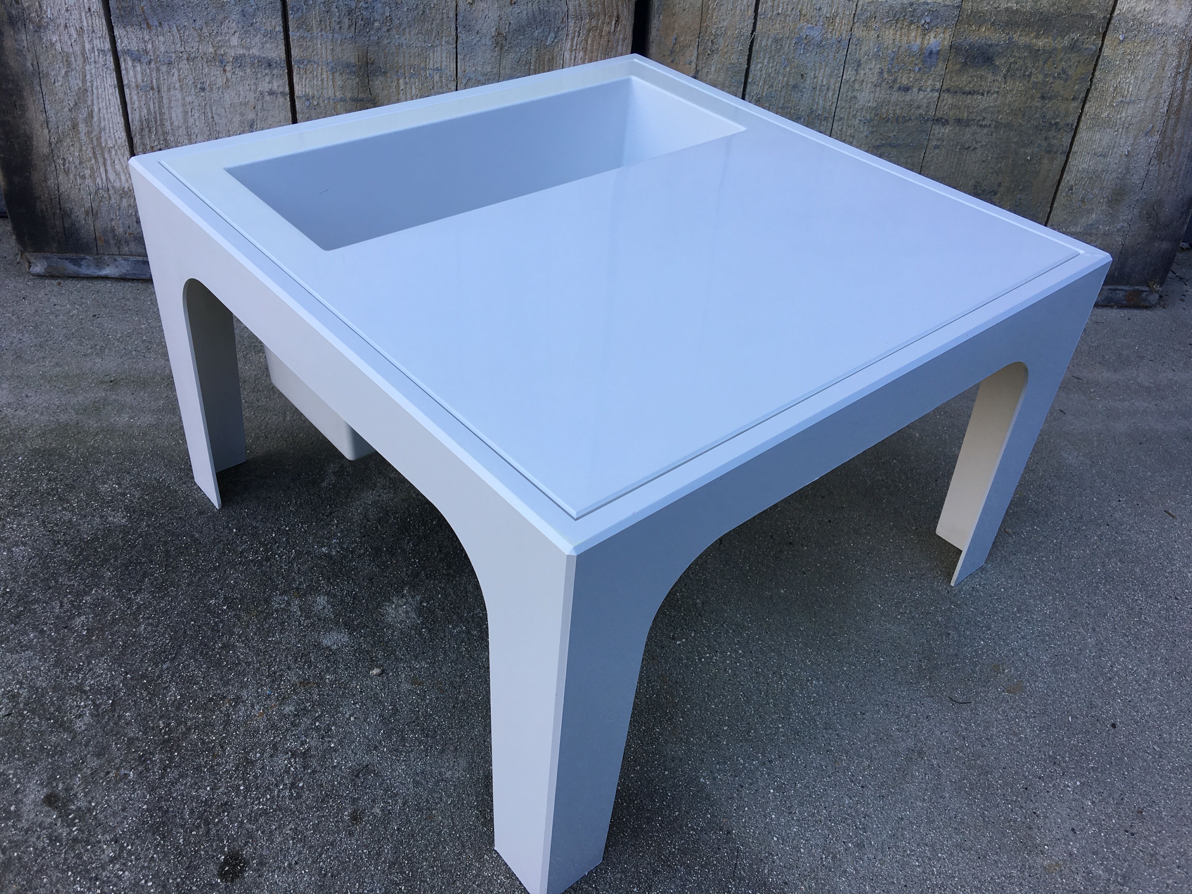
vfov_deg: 48.2
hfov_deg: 61.7
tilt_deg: -37.5
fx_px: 999
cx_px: 596
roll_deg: -5.6
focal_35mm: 29
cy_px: 447
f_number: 2.2
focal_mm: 4.15
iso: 25
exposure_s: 1/107
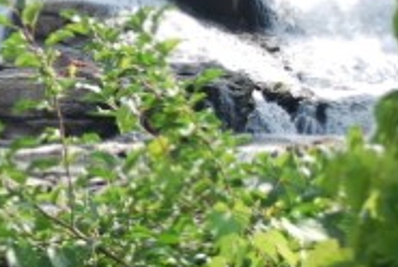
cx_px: -309
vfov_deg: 5.6
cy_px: -62
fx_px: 2702
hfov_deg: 8.1
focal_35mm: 244
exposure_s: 1/125
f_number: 5.6
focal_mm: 42
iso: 100
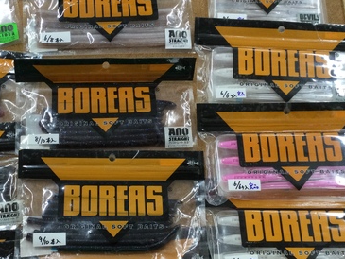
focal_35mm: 51
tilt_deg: -74.2
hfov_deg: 37.0
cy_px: 150
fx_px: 508
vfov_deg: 28.5
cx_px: 112
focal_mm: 3.3
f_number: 2.4
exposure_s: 1/30
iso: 40
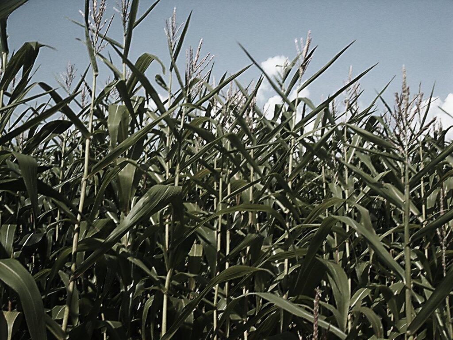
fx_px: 654
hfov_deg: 38.2
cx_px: 226
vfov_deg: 29.1
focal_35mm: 50
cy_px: 170
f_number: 8
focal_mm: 10.42
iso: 64
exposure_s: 1/90
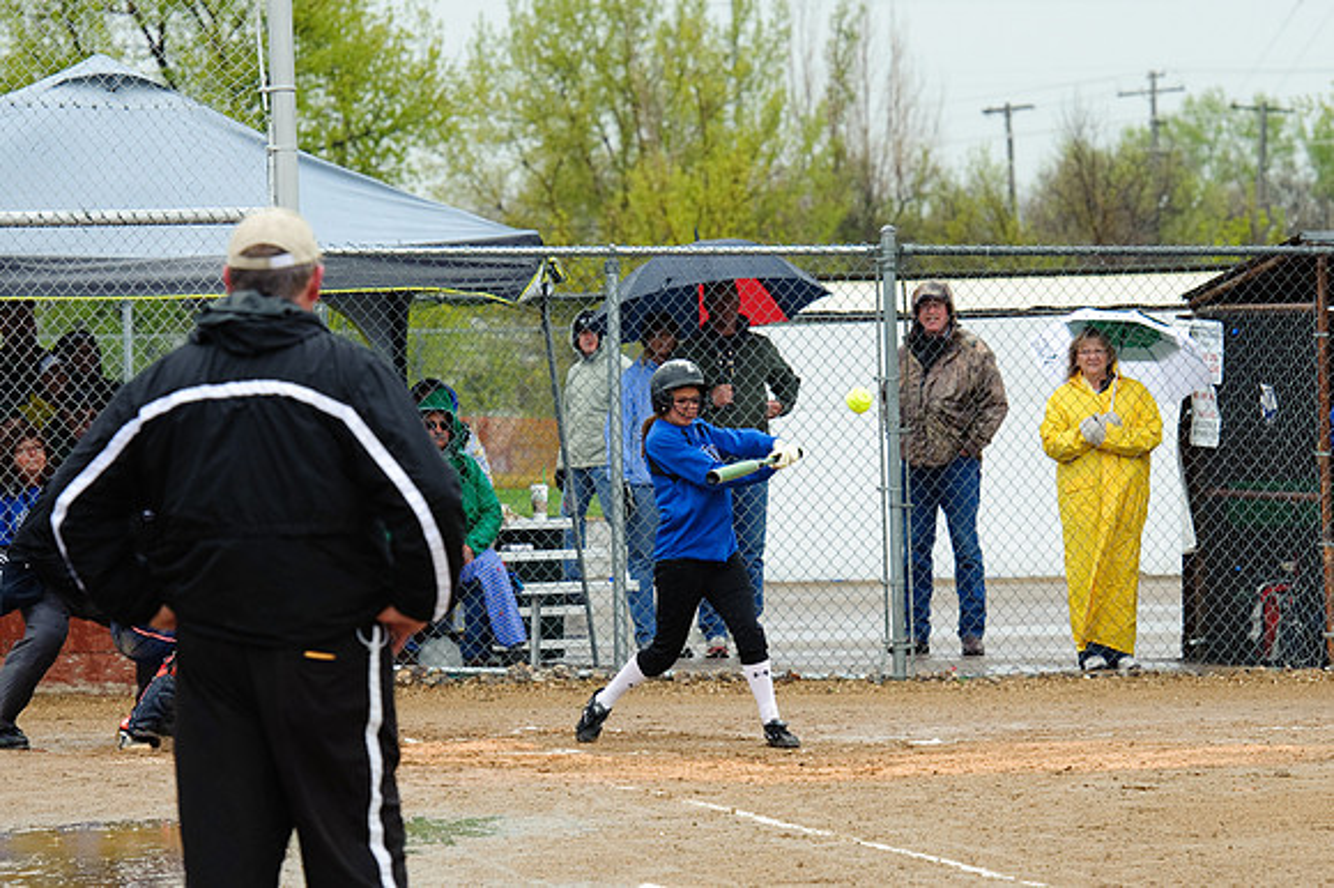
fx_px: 5555
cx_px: 667
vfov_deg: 9.1
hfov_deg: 13.7
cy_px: 444
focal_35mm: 150
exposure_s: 1/1000
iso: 400
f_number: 5.6
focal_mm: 150
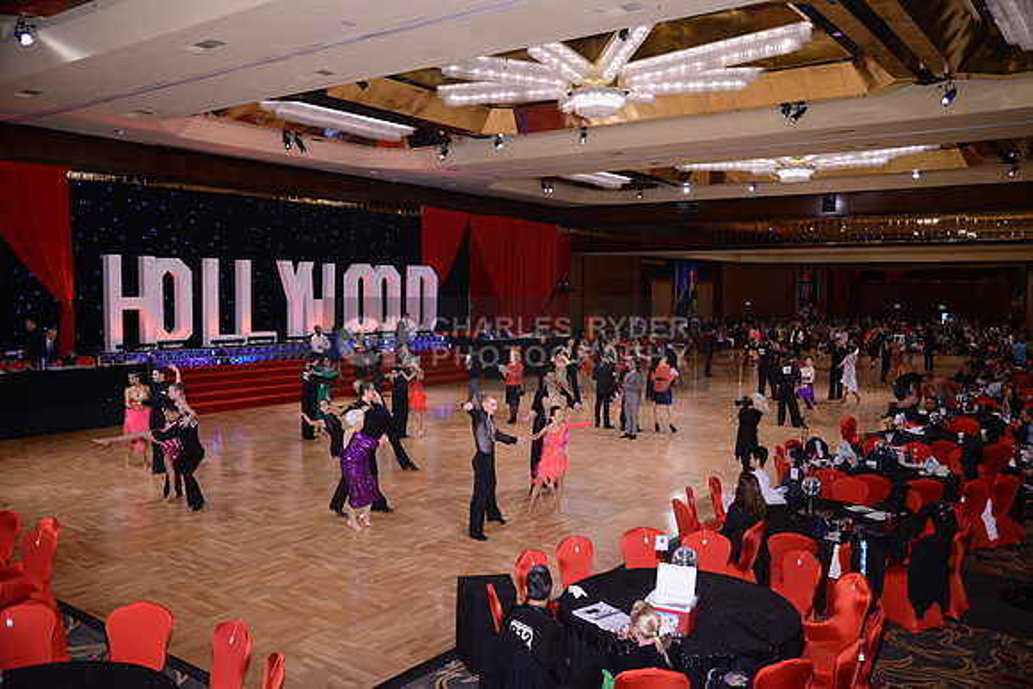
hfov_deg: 61.9
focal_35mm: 30
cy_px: 344
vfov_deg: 43.6
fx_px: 861
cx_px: 516
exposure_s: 1/250
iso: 1600
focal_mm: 30
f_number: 4.5
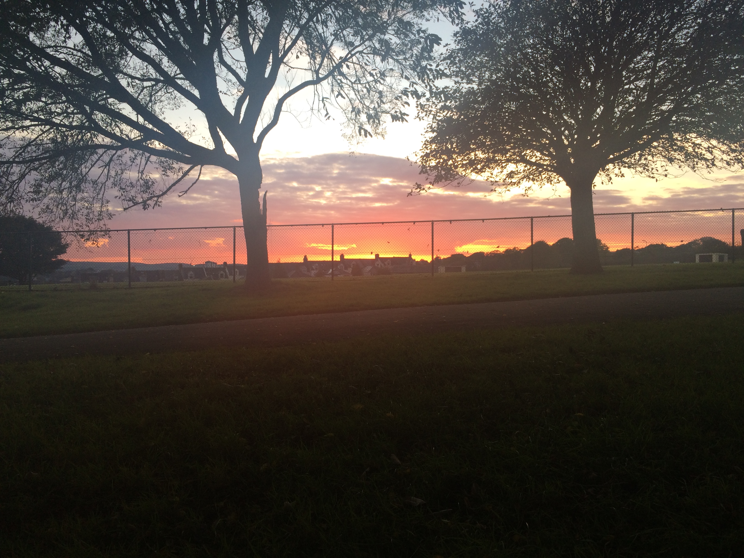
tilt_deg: -0.7
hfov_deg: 61.7
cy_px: 279
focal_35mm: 29
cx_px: 372
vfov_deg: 48.2
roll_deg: +1.2
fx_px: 623
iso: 32
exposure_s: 1/100
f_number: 2.2
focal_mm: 4.15
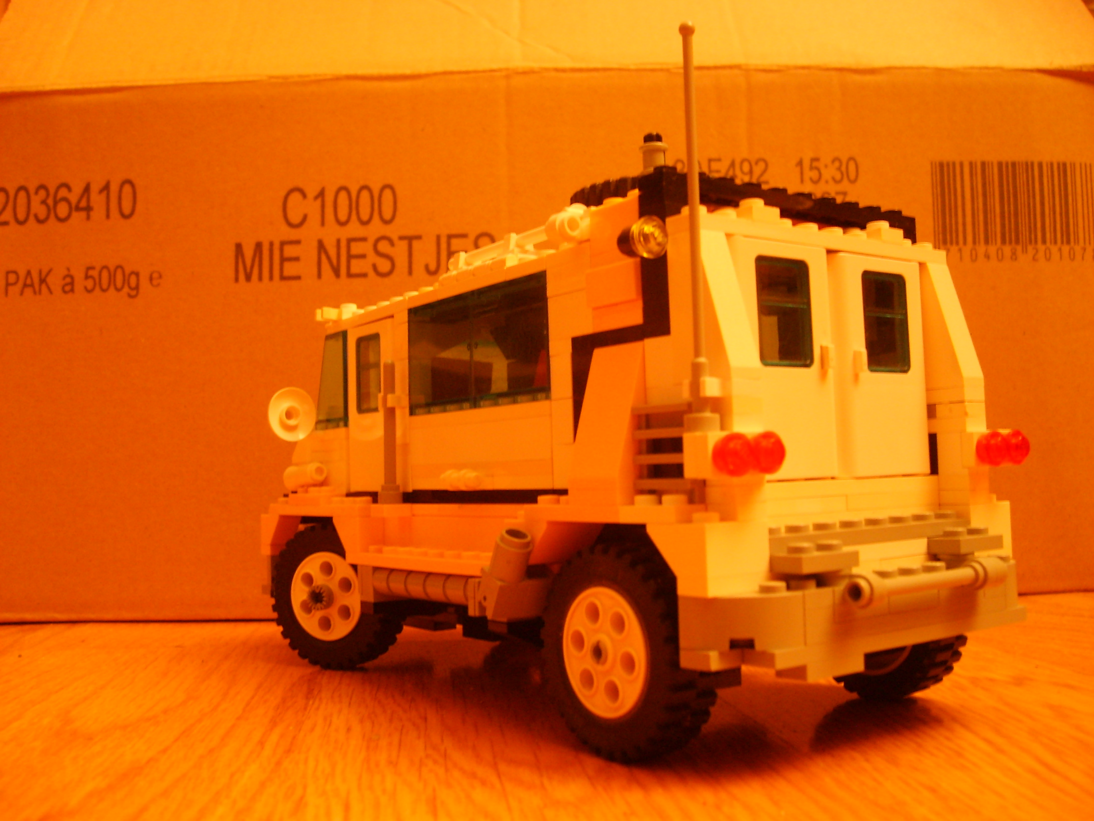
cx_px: 547
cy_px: 410
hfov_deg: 52.6
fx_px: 1106
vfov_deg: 40.7
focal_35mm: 35
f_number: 2.8
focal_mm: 5.8
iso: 139
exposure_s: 1/3
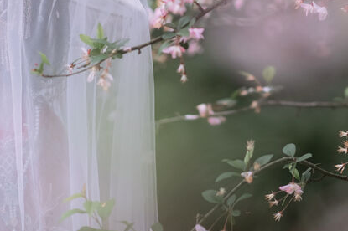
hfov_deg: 8.4
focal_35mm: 246
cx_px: 113
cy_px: 123
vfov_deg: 5.6
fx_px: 2376
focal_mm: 85
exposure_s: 1/200
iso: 200
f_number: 1.8
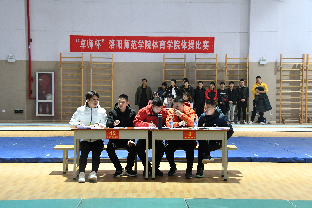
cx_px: 156
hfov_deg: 35.1
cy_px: 104
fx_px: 494
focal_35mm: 57
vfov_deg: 23.8
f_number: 5.6
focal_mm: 38
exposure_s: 1/125
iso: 3200
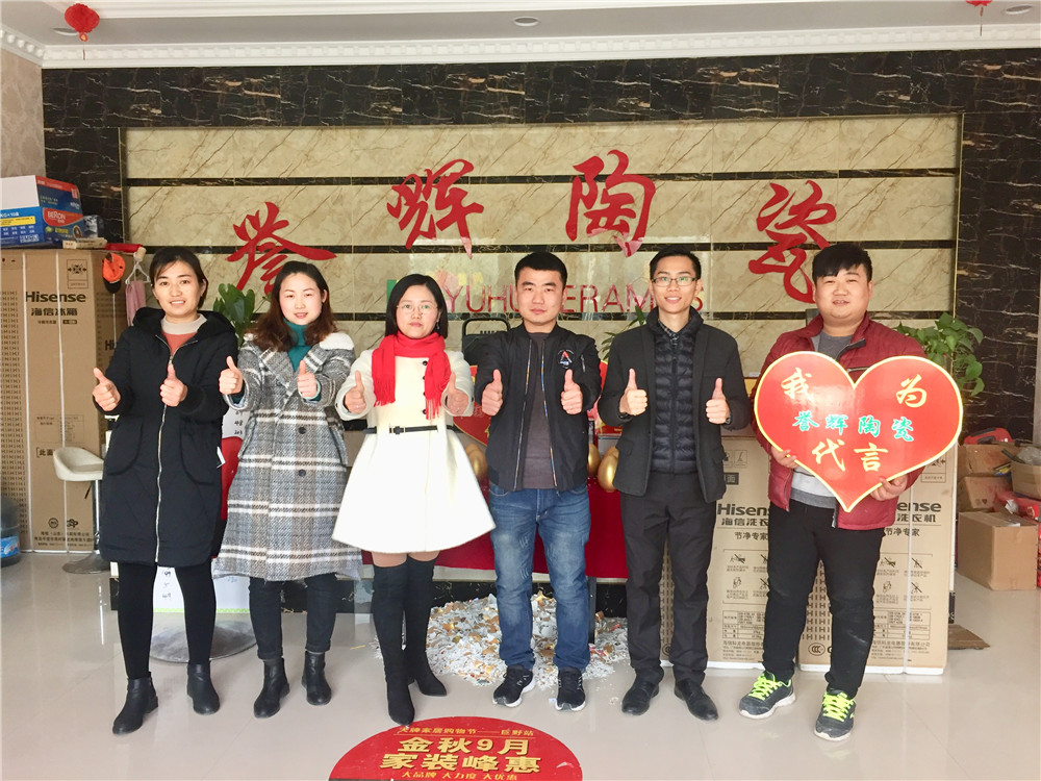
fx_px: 872
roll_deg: -0.8
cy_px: 390
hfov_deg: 61.7
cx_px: 520
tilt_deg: -3.0
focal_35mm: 29
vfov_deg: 48.2
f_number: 2.2
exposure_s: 1/33
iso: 64
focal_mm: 4.15
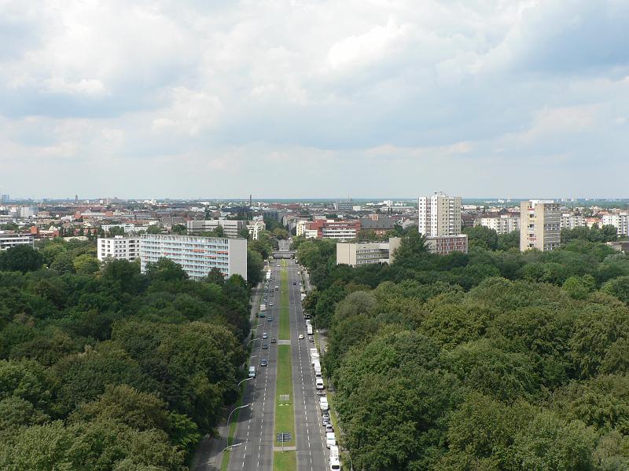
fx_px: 890
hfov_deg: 38.9
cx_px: 314
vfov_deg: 29.7
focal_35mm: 49
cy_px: 236
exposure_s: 1/400
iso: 80
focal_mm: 8.1
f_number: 5
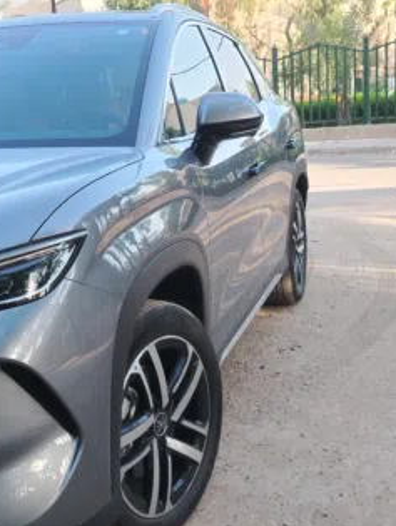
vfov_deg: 36.7
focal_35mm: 52
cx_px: 159
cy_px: 306
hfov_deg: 28.0
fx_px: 792
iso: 100
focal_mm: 5.25
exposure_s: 1/190
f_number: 1.75
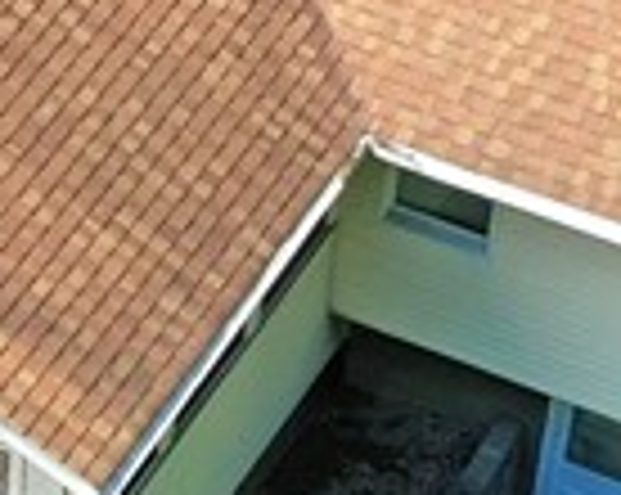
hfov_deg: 9.2
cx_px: -243
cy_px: 292
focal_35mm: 207
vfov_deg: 7.5
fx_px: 3799
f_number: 5.6
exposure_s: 1/400
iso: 100
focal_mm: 10.26
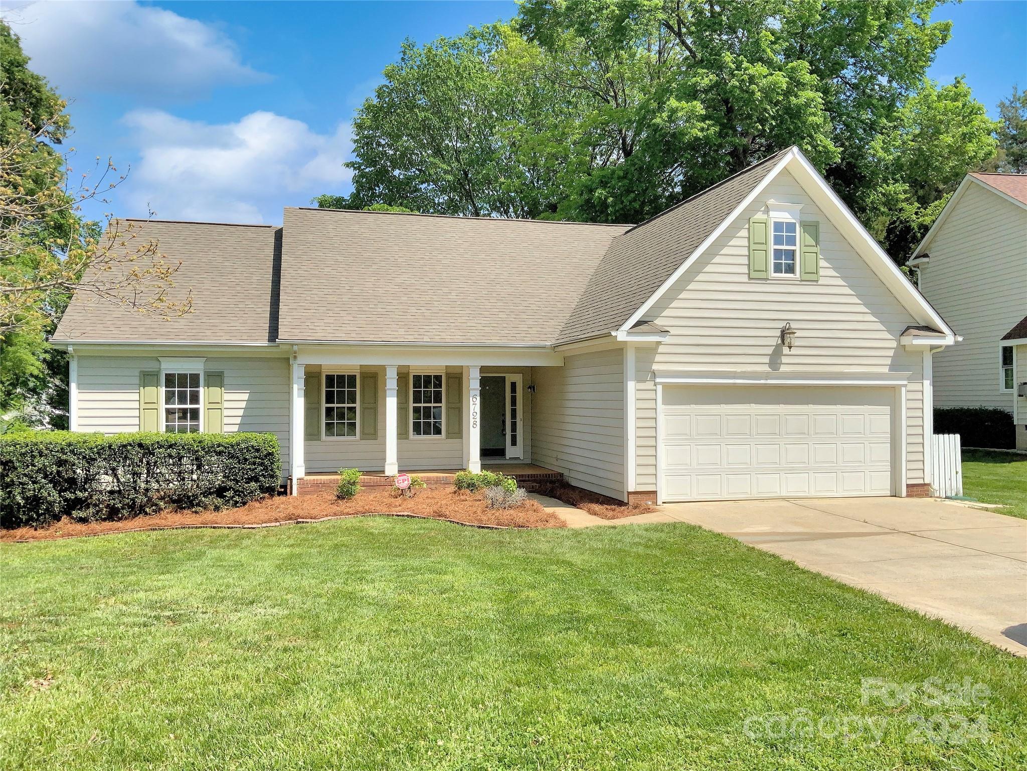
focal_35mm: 29
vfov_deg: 48.2
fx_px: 860
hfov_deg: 61.7
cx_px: 514
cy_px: 386
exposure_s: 1/2427
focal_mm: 3
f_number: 1.8
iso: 20
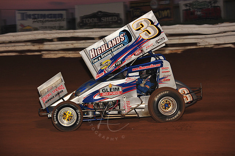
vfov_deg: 9.0
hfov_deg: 13.4
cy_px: 75
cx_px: 113
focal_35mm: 153
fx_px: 998
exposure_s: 1/320
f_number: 6.3
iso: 1000
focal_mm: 145
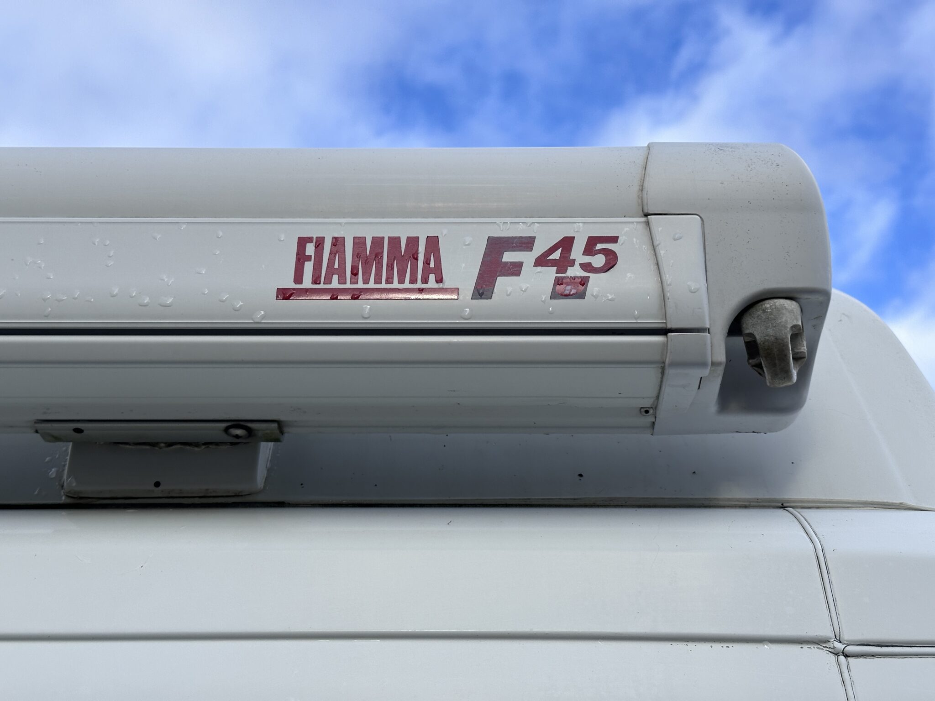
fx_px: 1297
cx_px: 468
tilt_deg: +29.4
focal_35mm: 48
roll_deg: -3.3
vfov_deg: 30.3
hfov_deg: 39.7
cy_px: 350
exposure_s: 1/2203
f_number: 1.78
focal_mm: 6.86
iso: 64
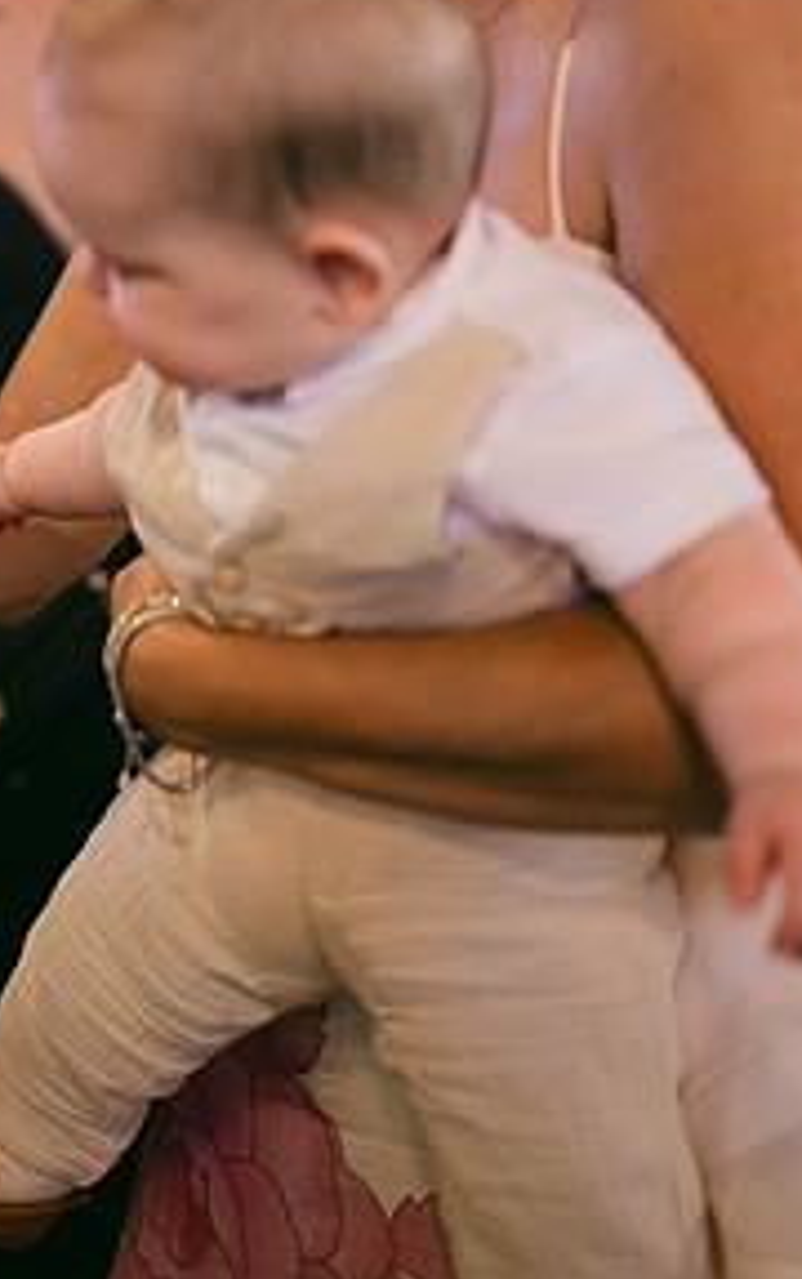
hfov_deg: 17.0
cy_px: 439
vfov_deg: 28.4
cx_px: -276
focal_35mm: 72
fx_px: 2512
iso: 320
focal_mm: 35
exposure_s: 1/250
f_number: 1.2
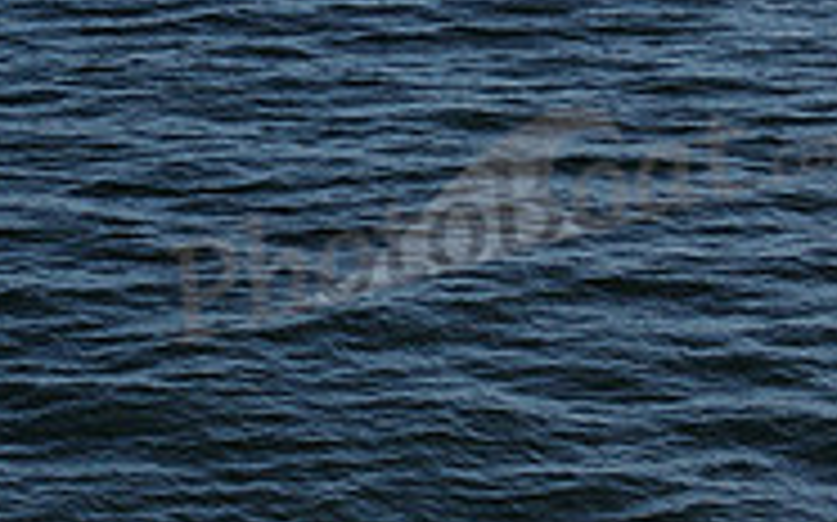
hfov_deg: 12.9
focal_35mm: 159
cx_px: -90
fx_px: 3625
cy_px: 20
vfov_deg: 8.2
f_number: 3.8
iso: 100
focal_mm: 8.6
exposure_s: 1/1250
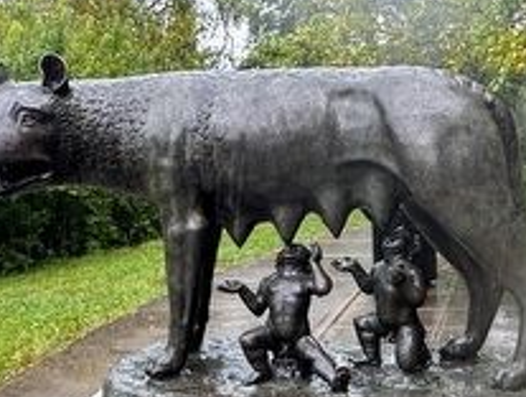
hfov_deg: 35.4
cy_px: 318
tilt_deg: -13.1
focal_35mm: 54
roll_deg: +1.2
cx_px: 310
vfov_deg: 26.6
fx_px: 822
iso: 40
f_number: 2.2
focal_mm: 2.22
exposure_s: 1/99
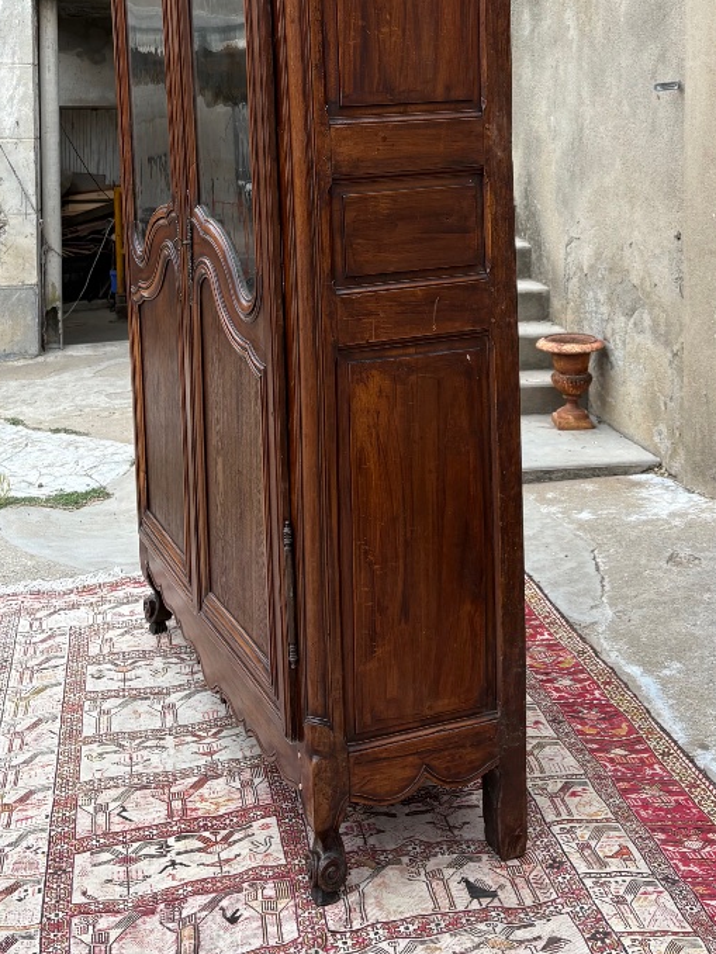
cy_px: 166
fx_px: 1268
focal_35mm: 46
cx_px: 333
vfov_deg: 39.3
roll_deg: +0.9
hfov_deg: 31.5
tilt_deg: -1.3
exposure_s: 1/417
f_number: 1.6
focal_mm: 5.96
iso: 64
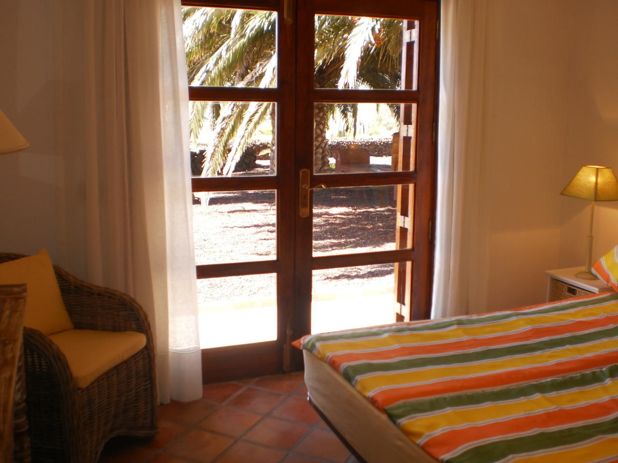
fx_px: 643
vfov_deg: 39.7
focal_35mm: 36
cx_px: 309
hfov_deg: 51.4
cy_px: 232
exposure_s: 1/80
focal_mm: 6.3
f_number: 3.1
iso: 100
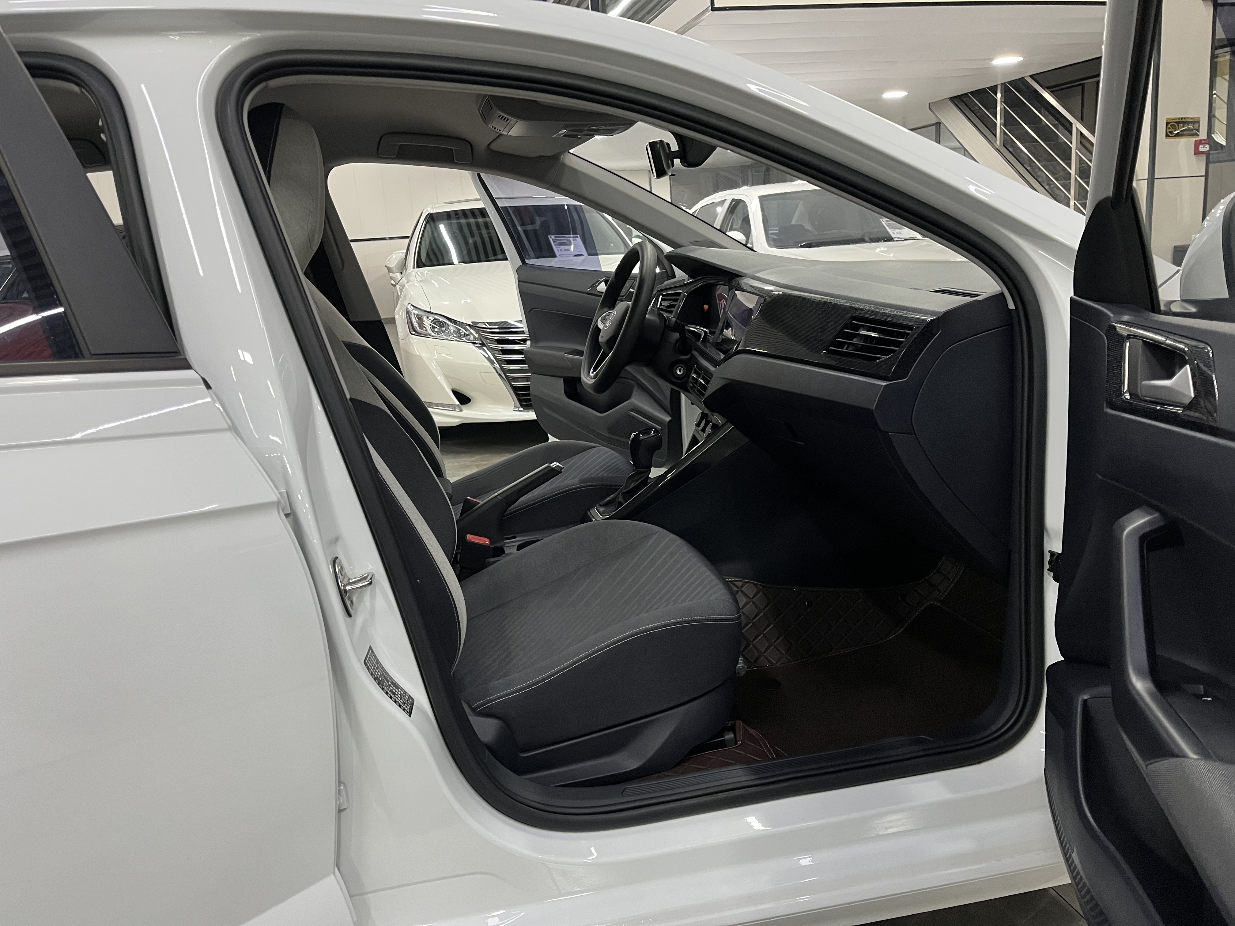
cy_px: 463
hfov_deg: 67.3
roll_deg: +4.2
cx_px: 618
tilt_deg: -13.9
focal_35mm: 26
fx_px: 928
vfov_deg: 53.1
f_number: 1.6
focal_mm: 5.1
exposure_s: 1/50
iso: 320
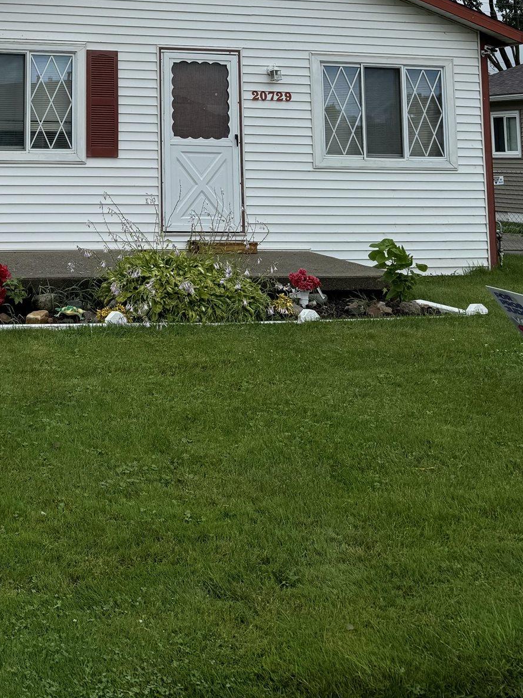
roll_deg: -0.1
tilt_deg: +8.3
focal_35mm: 47
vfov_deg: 37.0
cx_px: 17
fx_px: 947
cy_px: 31
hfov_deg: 29.1
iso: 80
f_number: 1.78
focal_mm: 6.76
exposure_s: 1/1131
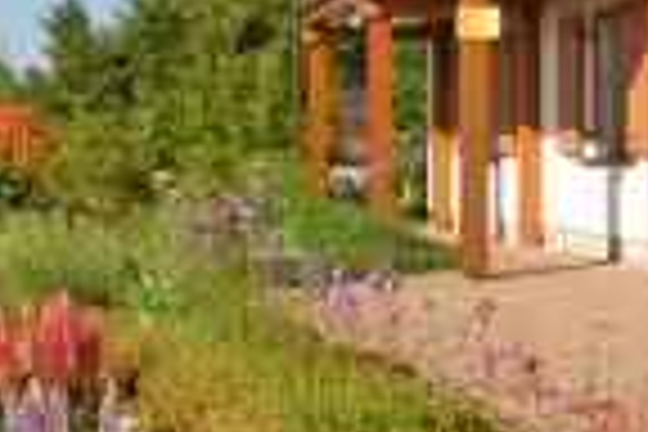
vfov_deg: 13.6
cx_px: 356
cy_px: 76
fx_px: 1804
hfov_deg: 20.4
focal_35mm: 100
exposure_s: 1/640
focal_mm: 15
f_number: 8
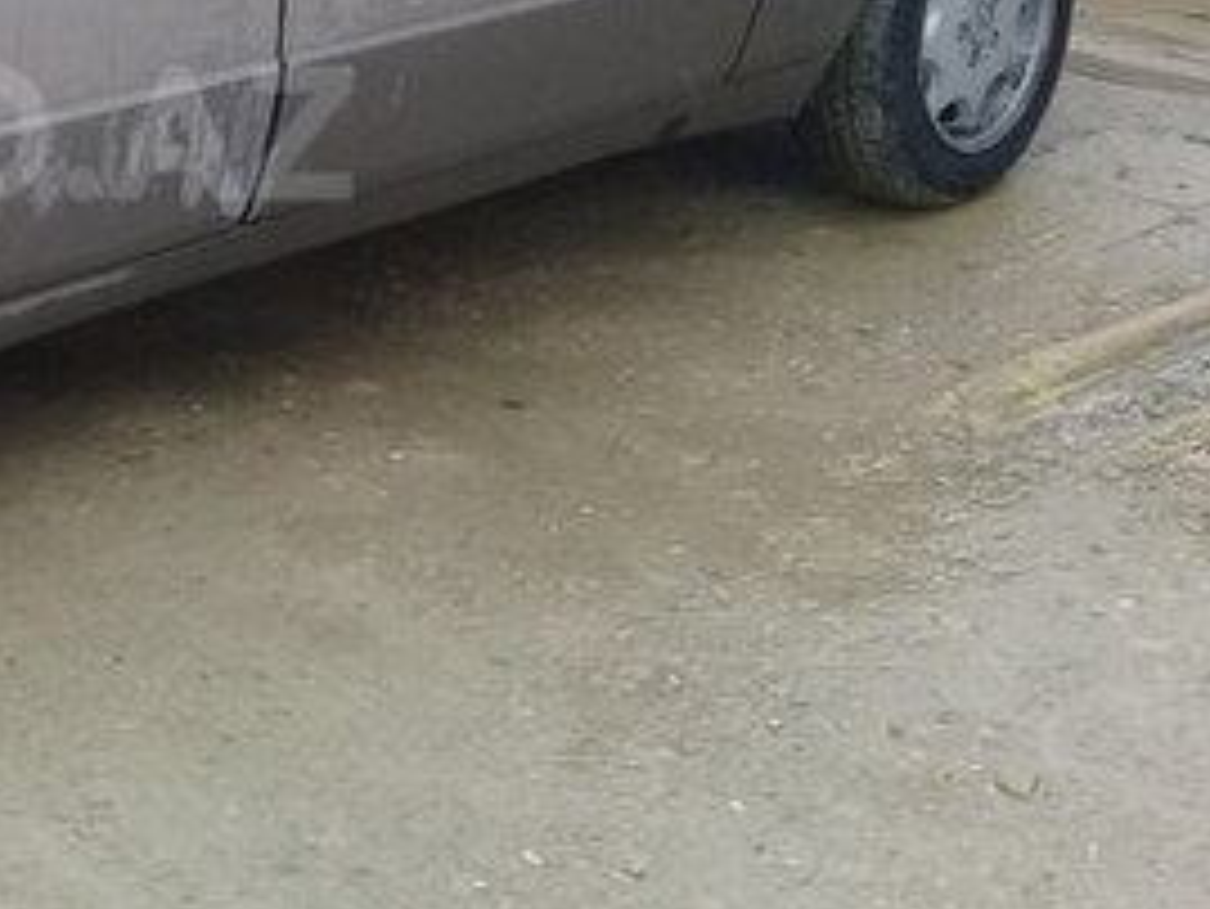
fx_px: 2658
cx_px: -108
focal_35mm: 76
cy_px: 133
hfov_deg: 24.1
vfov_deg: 19.1
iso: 50
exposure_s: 1/150
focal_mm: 3.3
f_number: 2.2
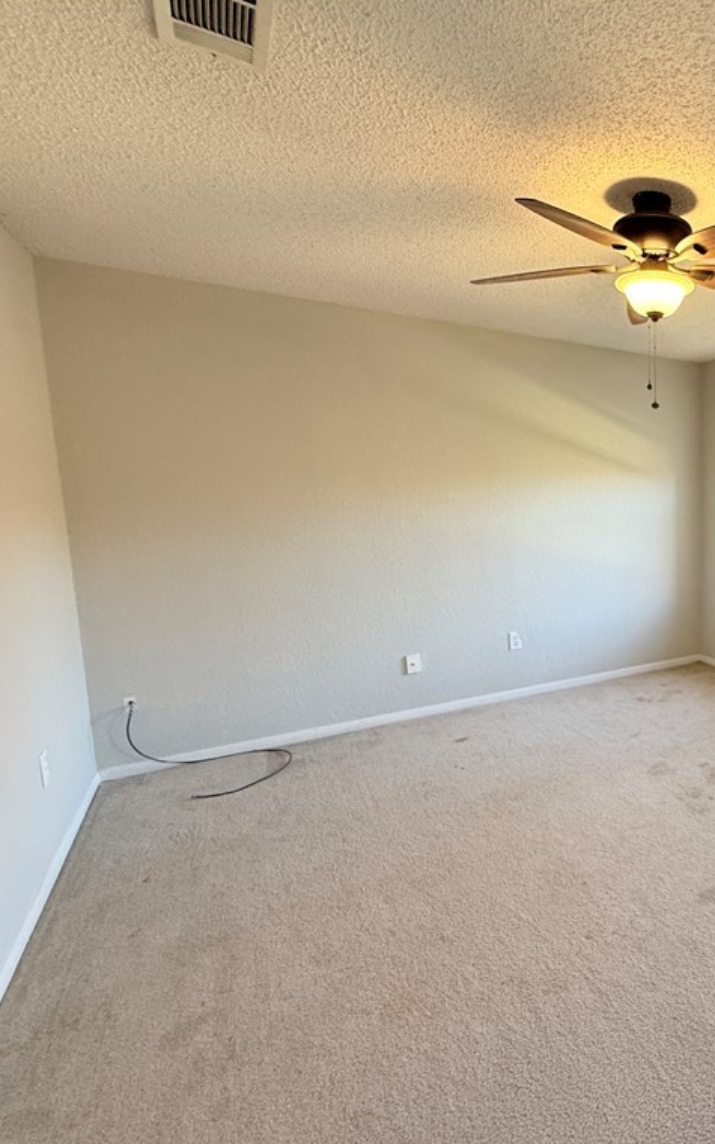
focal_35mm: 20
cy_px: 569
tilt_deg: -6.4
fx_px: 624
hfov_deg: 48.8
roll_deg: +0.6
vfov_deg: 85.1
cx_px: 718
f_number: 2.2
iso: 200
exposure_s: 1/99
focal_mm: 2.22
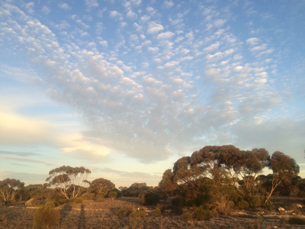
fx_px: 256
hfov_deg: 61.7
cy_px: 114
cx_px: 152
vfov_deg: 48.2
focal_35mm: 29
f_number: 2.2
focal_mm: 4.15
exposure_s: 1/402
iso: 32
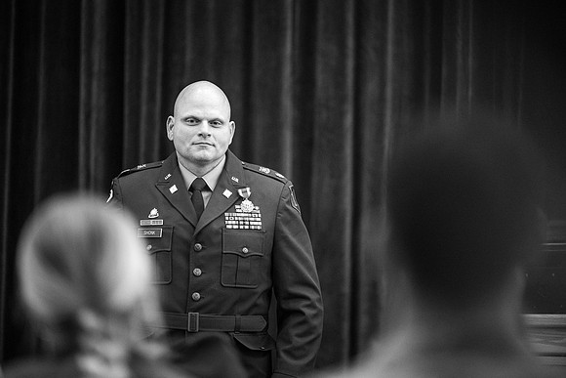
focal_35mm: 200
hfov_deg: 10.3
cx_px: 283
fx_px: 3145
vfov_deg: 6.9
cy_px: 189
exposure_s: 1/200
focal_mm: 200
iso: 5000
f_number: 2.8
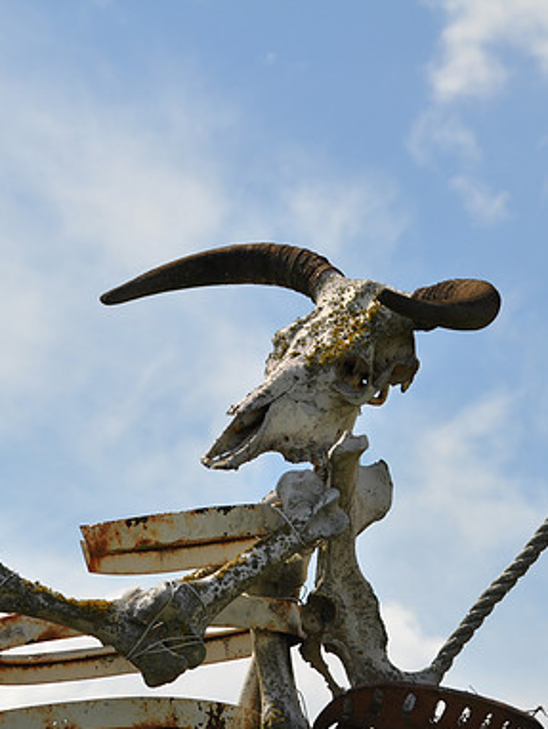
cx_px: 304
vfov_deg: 9.8
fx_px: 4238
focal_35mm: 201
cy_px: 365
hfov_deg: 7.4
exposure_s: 1/400
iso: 200
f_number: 10
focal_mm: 92
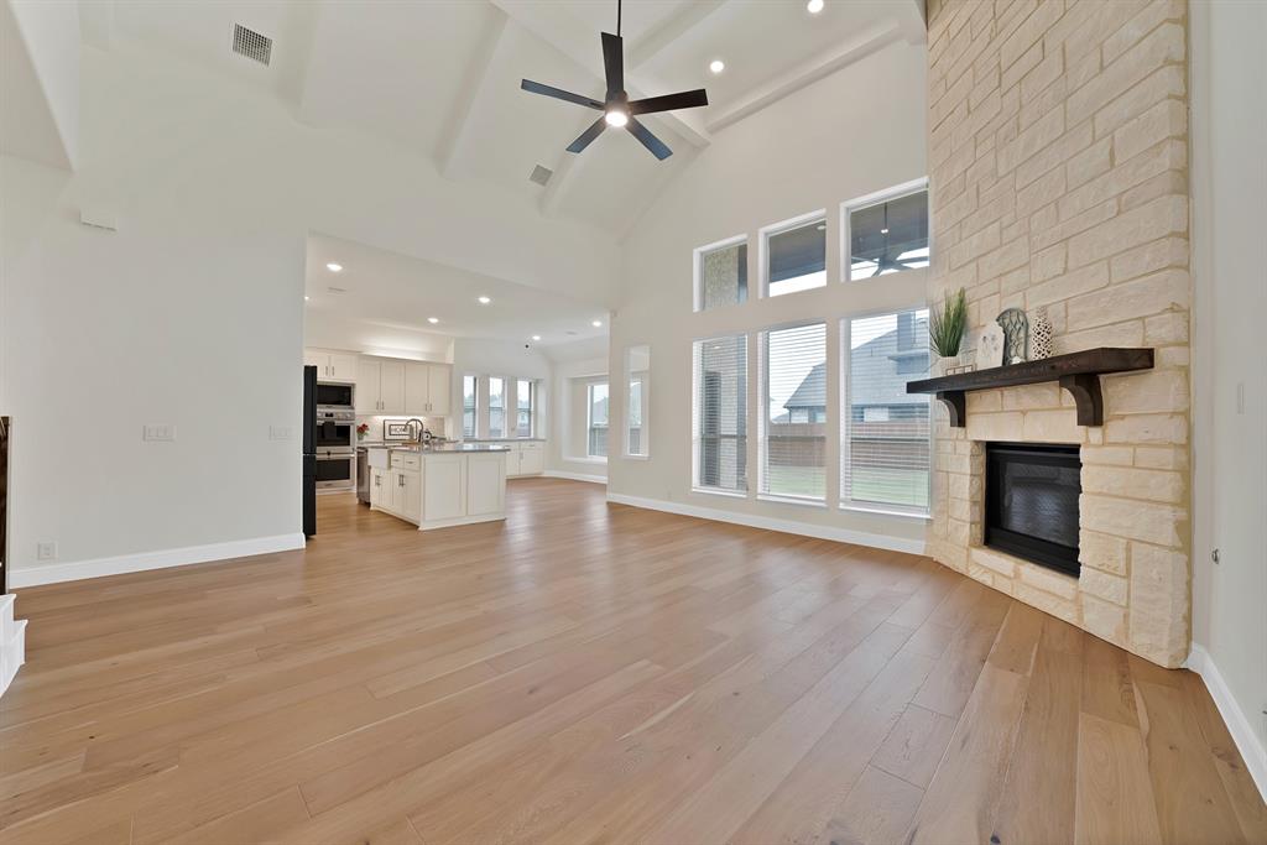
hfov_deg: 112.6
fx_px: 422
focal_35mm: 12
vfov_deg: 90.0
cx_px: 634
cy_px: 422
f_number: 9
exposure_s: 1/4
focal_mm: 12
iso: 640
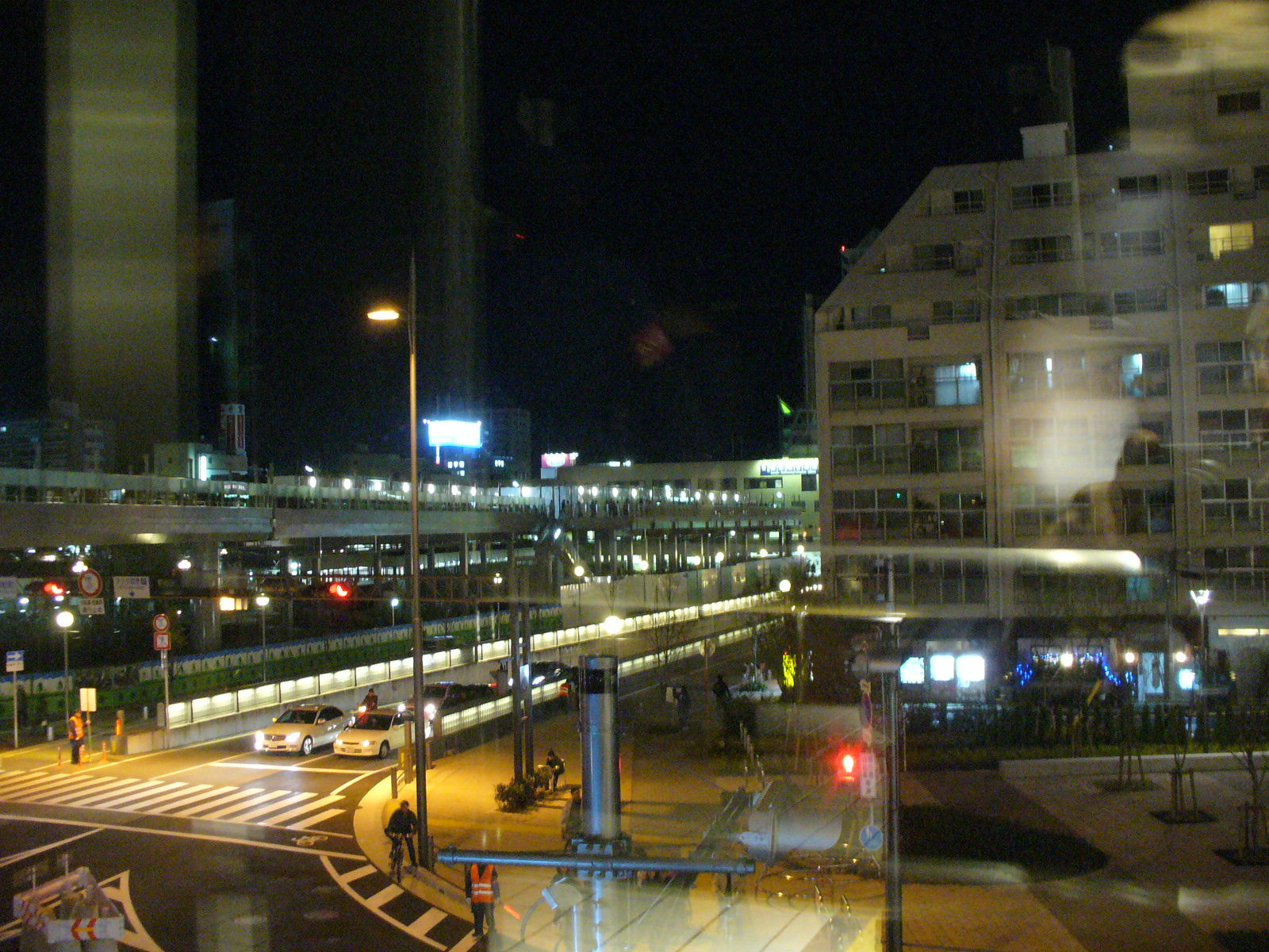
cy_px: 476
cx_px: 634
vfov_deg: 38.7
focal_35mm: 37
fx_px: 1356
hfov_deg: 50.1
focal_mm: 6.1
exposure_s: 1/8
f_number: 2.8
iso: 400
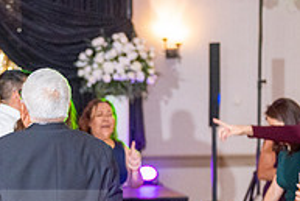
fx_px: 1401
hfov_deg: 12.0
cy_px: 227
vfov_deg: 8.1
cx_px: -23
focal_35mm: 168
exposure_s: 1/125
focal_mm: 56
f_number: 2.8
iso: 1600
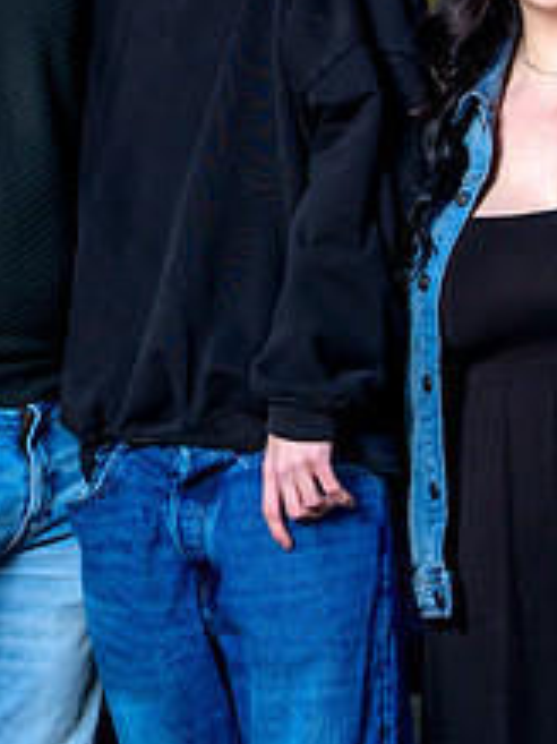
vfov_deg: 7.8
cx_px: 58
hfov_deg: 5.8
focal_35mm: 255
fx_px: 5476
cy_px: 124
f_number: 3.2
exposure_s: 1/200
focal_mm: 100
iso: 400
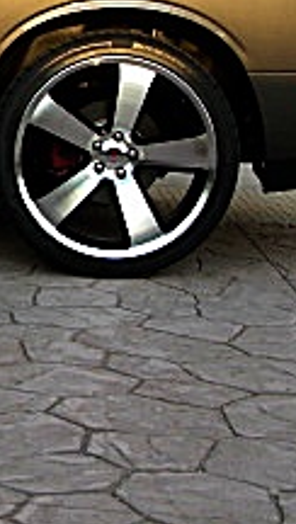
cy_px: 112
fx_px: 1614
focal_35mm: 116
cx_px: -257
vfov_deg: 18.3
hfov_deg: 9.9
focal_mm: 6.3
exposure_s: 1/125
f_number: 2.8
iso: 50
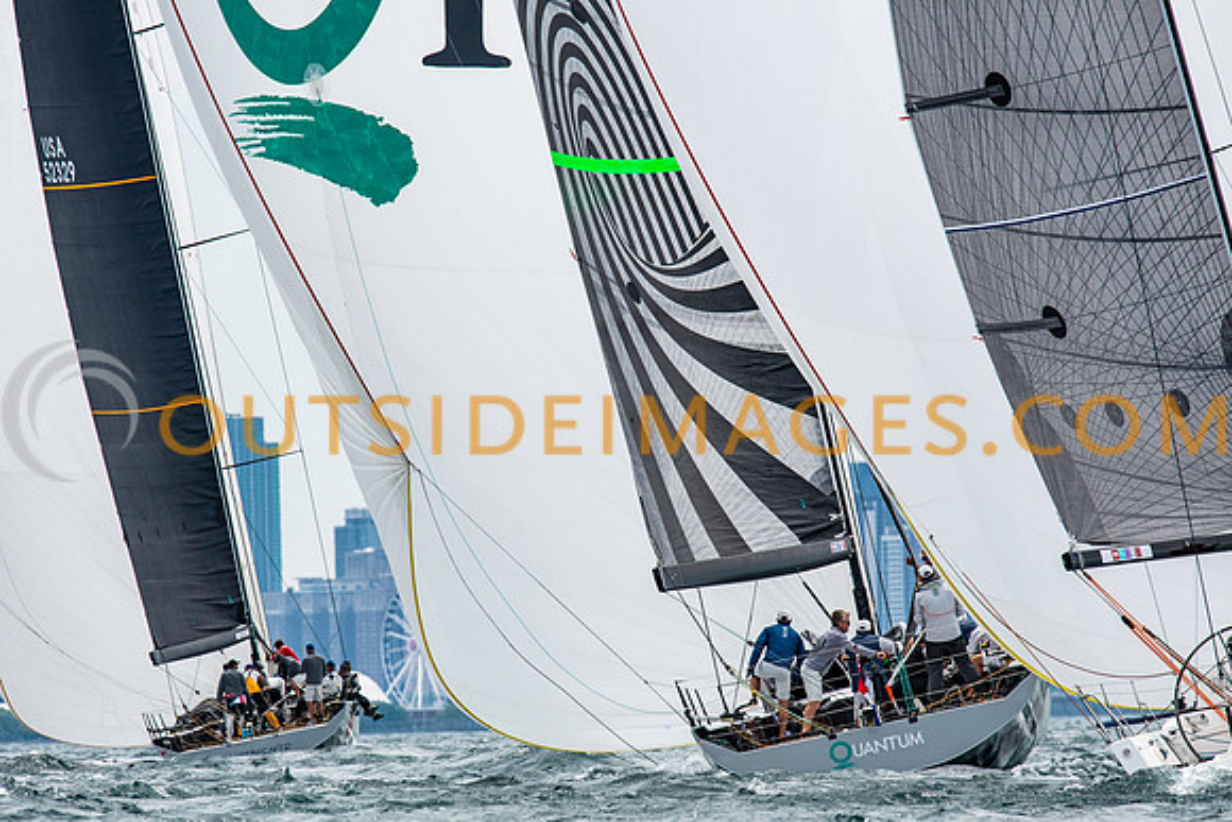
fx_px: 16475
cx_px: 591
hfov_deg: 4.3
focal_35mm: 481
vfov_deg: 2.9
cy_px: 410
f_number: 5.6
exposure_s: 1/2000
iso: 400
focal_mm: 300
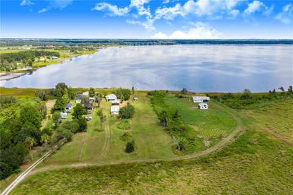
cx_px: 146
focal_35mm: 28
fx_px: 228
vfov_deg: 46.3
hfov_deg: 65.5
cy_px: 98
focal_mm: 10.26
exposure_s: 1/400
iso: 100
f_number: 5.6
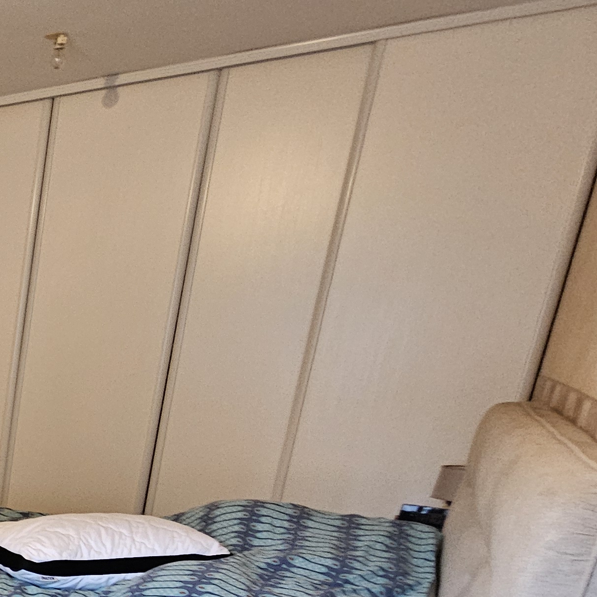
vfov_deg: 40.0
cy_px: 557
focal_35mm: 38
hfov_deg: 27.6
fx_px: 741
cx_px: -324
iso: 320
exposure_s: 1/33.3
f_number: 2.2
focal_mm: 2.2
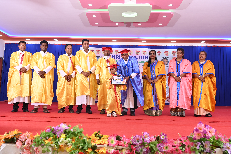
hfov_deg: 59.5
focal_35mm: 32
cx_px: 116
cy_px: 77
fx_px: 202
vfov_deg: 41.7
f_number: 4.5
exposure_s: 1/200
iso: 320
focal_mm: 31.5
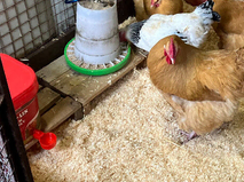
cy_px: 58
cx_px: 183
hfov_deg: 30.7
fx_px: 436
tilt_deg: -34.3
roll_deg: -1.3
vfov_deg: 23.5
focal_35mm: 62
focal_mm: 3.99
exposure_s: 1/40
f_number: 1.8
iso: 400
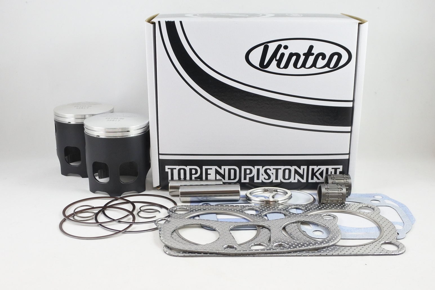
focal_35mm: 34
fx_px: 411
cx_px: 218
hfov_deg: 55.8
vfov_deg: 38.9
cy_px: 145
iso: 500
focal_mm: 12.6
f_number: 3.8
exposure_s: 1/125
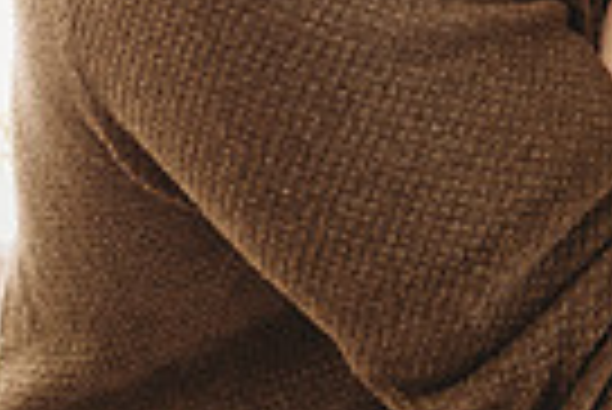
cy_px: -273
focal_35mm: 102
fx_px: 1736
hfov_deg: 18.7
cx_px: 774
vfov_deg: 12.5
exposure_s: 1/160
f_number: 4.5
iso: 400
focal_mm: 24
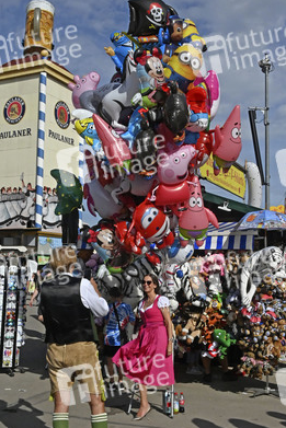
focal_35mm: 43
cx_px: 145
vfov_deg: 45.4
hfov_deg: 31.2
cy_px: 216
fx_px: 512
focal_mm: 28
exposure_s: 1/2500
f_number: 22
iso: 4000
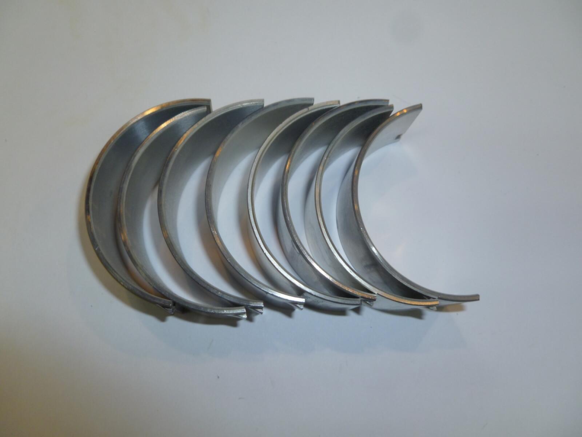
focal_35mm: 28
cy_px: 218
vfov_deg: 49.7
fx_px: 471
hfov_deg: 63.4
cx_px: 291
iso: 100
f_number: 3.3
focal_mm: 5
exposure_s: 1/30
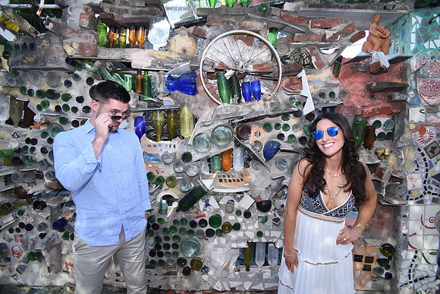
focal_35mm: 17
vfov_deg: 70.5
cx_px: 220
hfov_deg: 93.3
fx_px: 208
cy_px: 147
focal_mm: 17
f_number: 5.6
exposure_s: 1/200
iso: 320
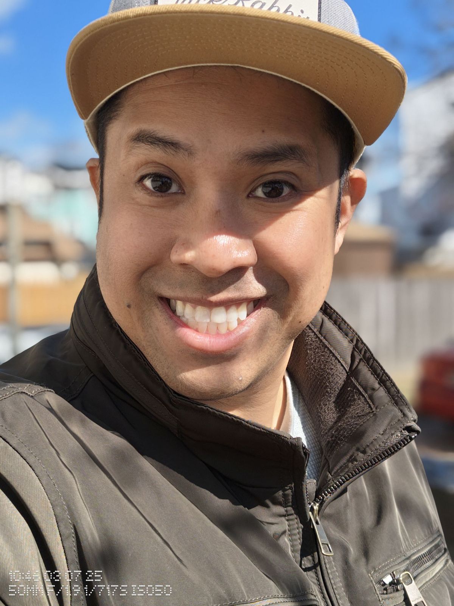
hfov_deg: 29.1
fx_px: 874
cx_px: 227
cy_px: 303
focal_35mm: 50
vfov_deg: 38.2
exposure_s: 1/739
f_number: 2
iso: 50
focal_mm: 5.56
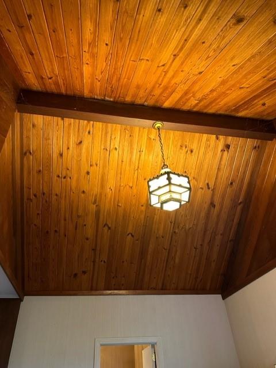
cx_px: 138
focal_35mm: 24
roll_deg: +3.0
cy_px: 184
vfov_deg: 71.6
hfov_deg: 56.8
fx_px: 255
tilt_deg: +37.2
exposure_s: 1/60
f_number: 1.78
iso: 500
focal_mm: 6.86
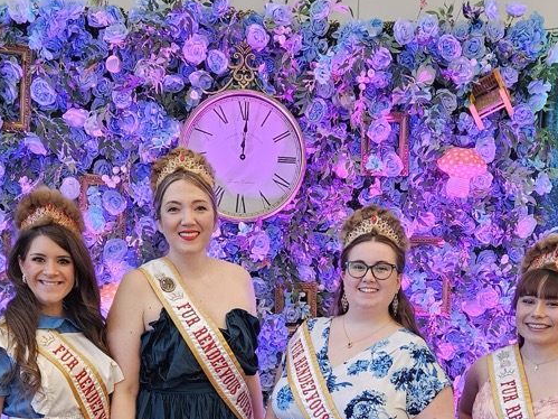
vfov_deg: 24.1
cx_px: 299
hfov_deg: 32.7
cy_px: 382
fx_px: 951
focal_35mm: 59
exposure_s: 1/60
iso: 500
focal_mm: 5.4
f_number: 1.8
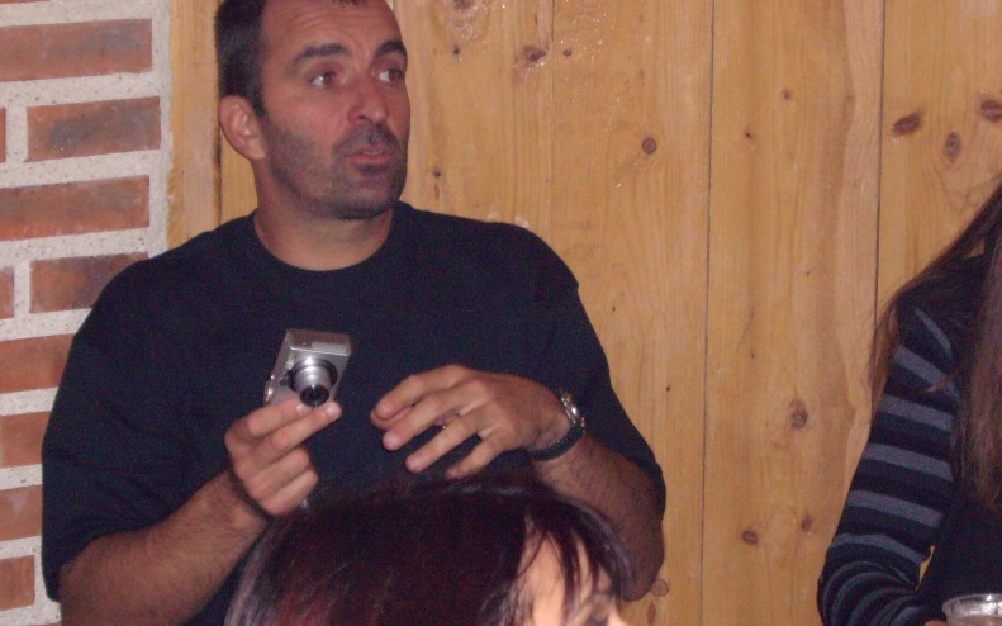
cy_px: 223
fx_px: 3522
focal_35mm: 129
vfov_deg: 10.1
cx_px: 448
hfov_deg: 16.2
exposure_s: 1/100
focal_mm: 15.3
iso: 400
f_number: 4.6
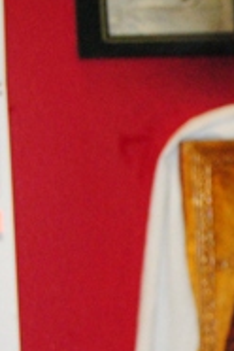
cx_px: 464
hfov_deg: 5.6
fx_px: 2320
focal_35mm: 238
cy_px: 304
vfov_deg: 8.6
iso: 1600
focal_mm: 46
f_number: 6.3
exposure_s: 1/100
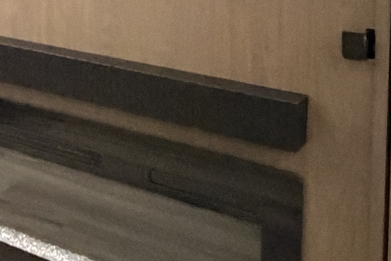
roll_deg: +0.0
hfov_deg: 19.5
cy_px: -118
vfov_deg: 17.3
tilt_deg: -2.5
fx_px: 782
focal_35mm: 72
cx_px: -342
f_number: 2.2
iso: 1250
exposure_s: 1/37
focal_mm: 2.22
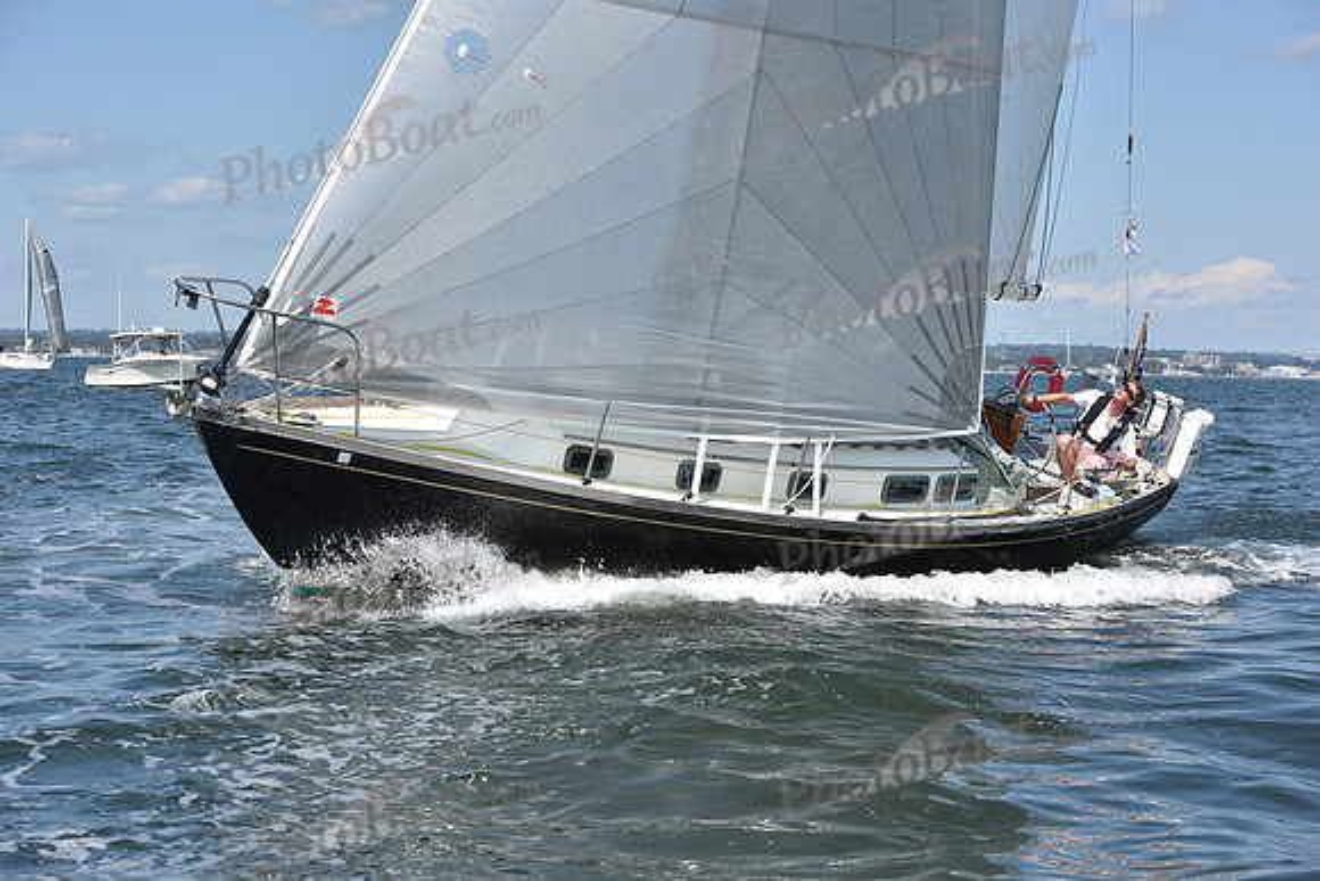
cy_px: 440
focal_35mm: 70
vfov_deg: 19.5
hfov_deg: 28.8
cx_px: 660
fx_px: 2567
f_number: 8
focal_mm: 70
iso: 320
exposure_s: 1/1250
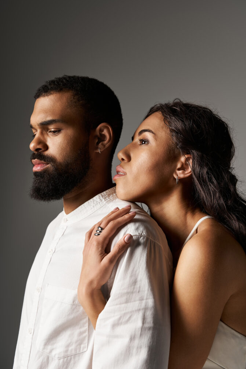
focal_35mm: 51
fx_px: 523
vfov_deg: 38.9
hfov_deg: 26.5
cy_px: 183
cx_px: 122
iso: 125
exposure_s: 1/160
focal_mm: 50
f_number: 7.1
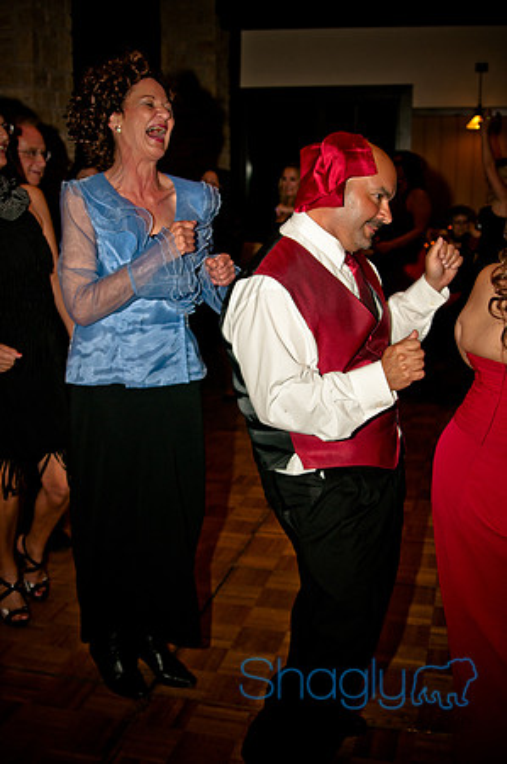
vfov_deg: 46.4
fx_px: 889
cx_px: 254
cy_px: 382
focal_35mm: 42
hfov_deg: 31.8
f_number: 3.2
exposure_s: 1/200
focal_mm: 28
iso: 400
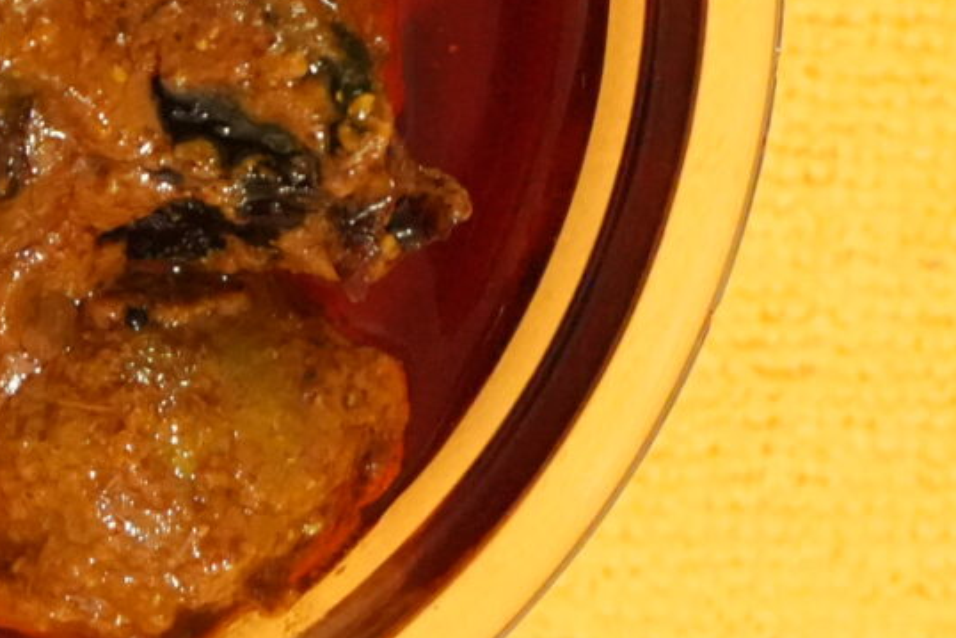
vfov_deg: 4.1
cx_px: -393
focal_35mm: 333
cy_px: 28
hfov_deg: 6.1
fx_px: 8845
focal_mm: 70
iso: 12800
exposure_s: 1/40
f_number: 5.6
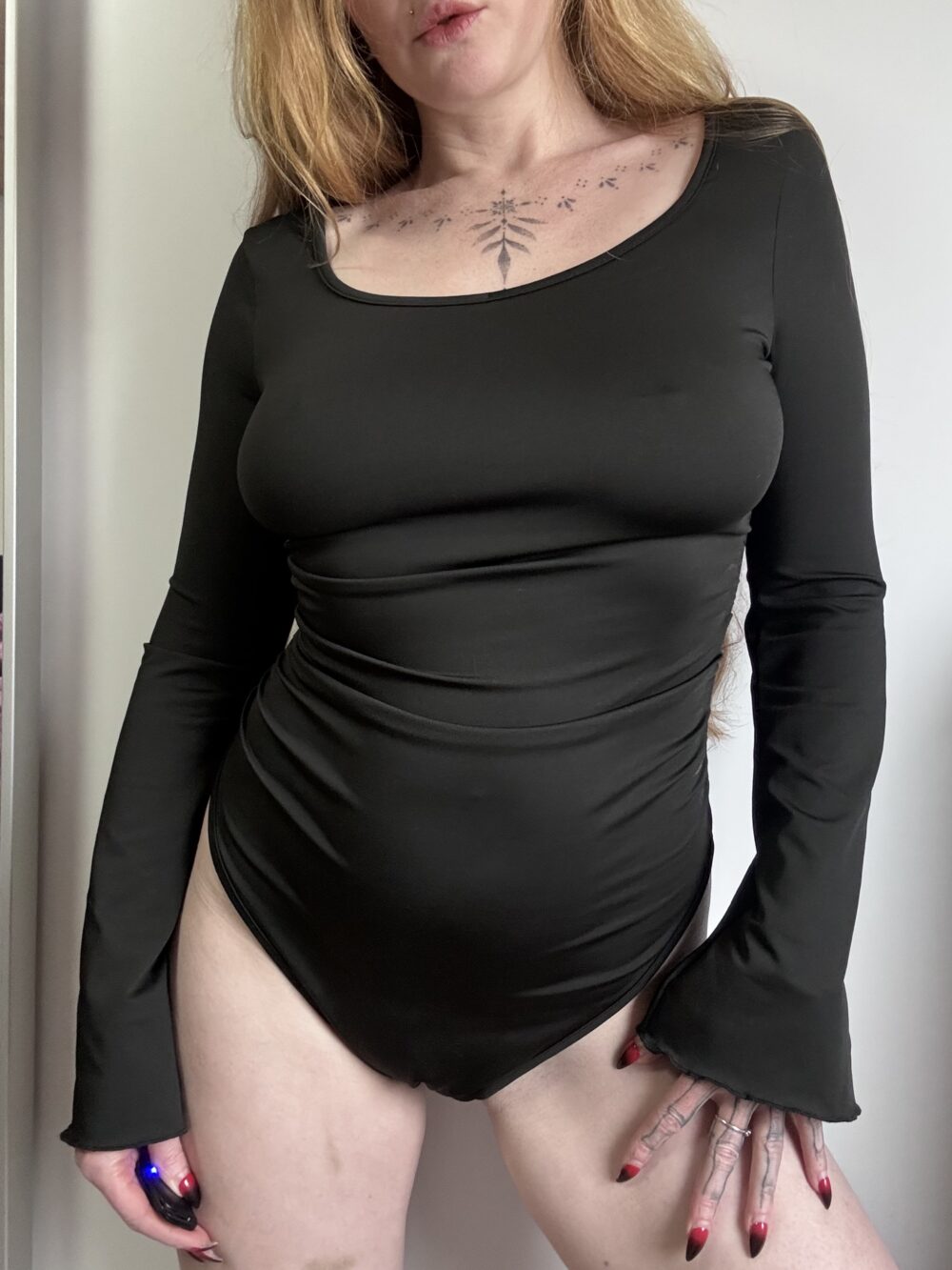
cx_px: 476
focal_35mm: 30
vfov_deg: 60.0
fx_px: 1100
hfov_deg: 46.8
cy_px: 635
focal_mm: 2.69
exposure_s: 1/47
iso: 320
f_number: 1.9
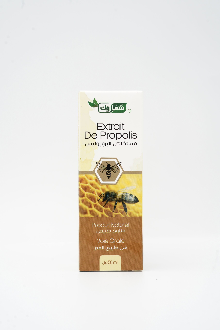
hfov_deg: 19.5
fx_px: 642
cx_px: 110
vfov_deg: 28.8
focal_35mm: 70
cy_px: 165
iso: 1250
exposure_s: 1/200
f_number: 10
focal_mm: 70
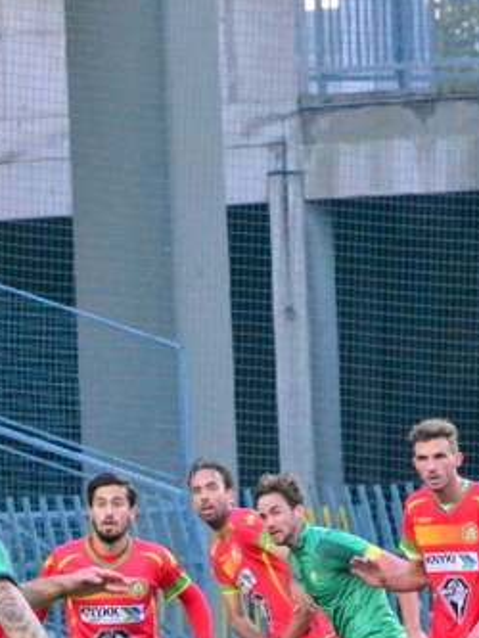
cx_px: -29
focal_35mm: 753
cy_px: 712
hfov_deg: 2.0
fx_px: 13879
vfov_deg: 2.6
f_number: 7.1
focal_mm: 145
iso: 6400
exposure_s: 1/1000
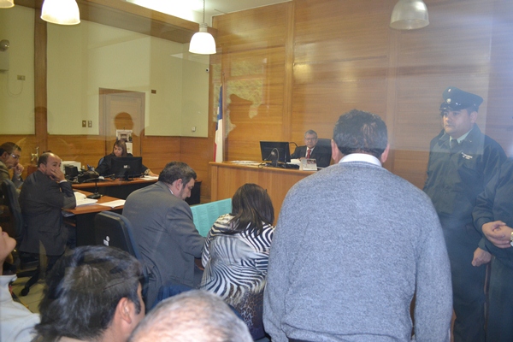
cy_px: 171
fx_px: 385
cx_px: 256
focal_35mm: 27
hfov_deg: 67.4
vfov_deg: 47.9
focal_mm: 18
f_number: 3.5
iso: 1800
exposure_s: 1/60
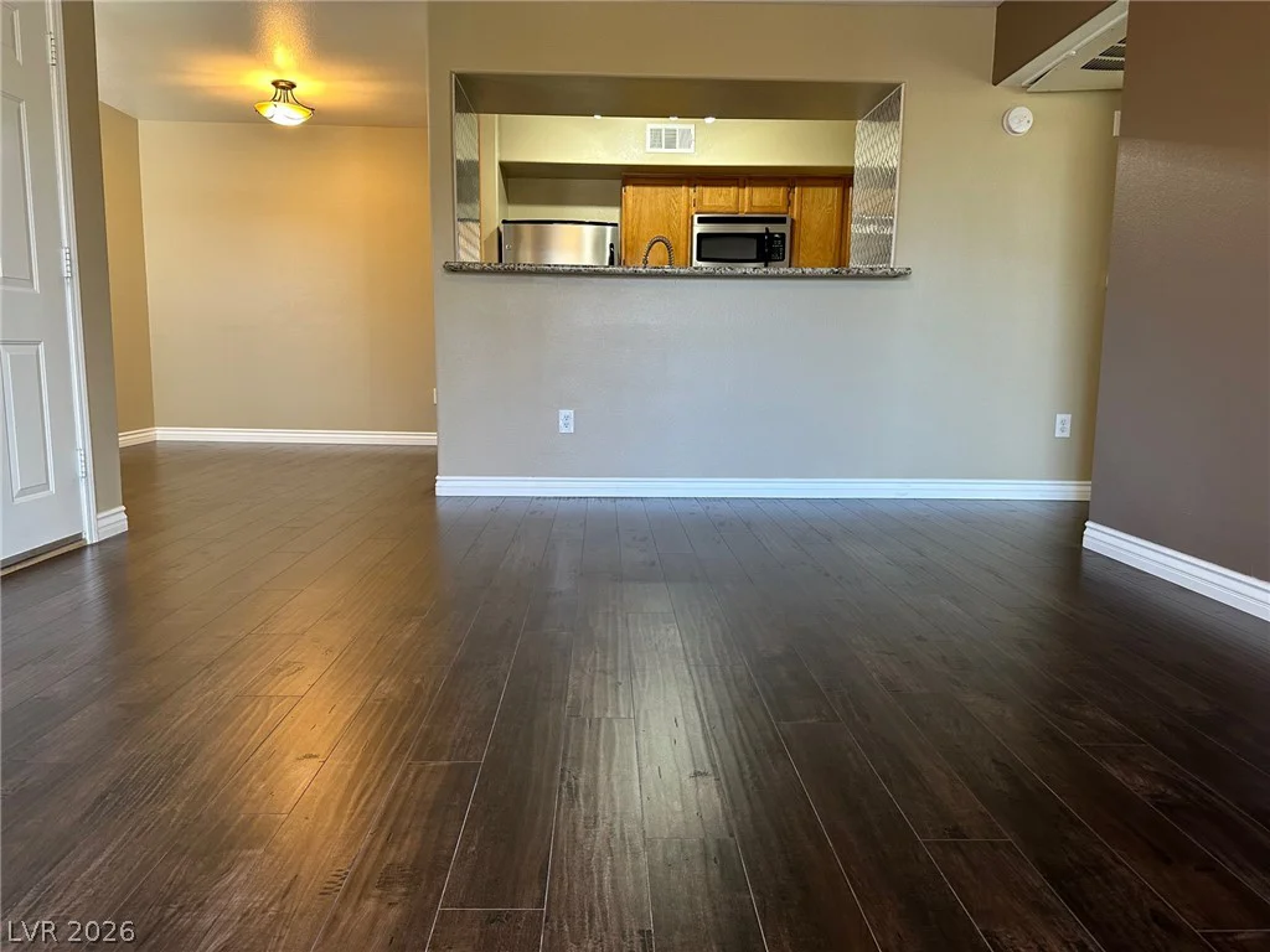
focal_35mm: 24
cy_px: 476
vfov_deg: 56.8
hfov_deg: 71.6
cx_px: 635
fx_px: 881
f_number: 1.78
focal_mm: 6.86
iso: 200
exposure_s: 1/60
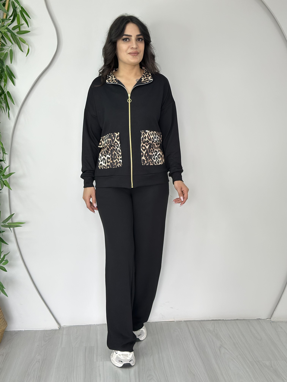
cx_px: 144
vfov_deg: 39.7
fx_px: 531
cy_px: 191
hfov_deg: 30.3
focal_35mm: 48
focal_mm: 6.86
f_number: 1.78
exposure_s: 1/100
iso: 125
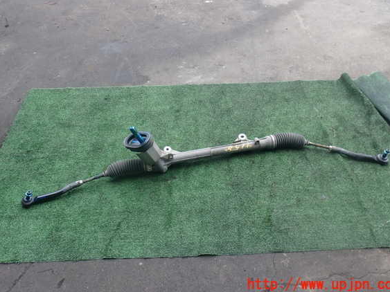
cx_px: 196
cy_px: 138
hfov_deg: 56.8
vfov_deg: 44.1
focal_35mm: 32
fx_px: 360
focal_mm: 5.4
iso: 100
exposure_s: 1/125
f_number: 3.2
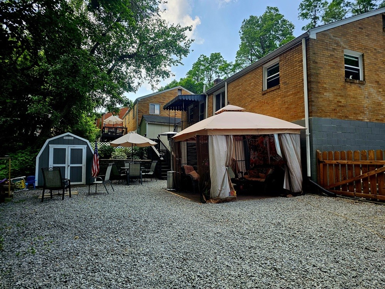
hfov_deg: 73.9
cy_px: 144
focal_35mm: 23
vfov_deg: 58.9
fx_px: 256
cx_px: 192
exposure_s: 1/256
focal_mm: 6.3
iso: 10
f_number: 1.7
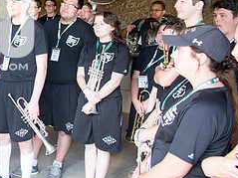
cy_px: 31
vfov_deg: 25.6
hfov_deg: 29.9
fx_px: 385
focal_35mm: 56
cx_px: -41
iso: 640
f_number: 5
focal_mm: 24
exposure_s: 1/40
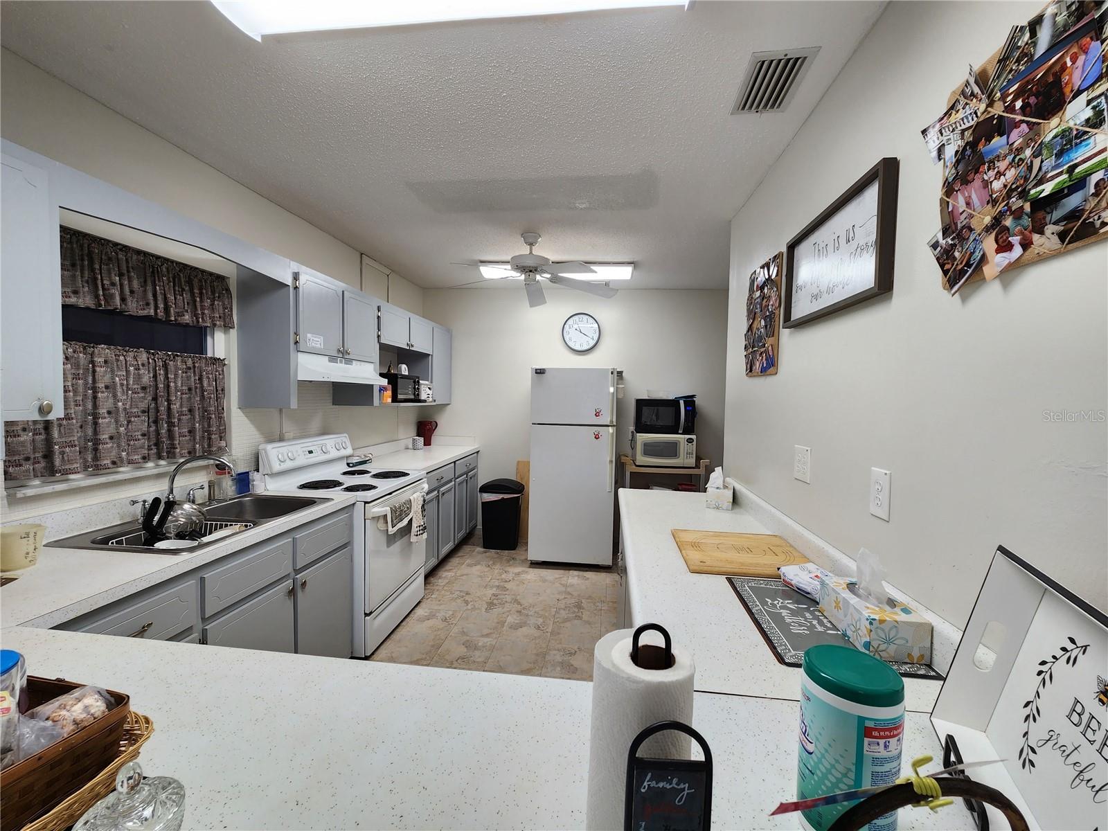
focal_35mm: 13
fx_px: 416
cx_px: 554
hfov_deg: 106.2
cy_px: 416
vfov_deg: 89.9
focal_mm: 2.2
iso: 64
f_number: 2.2
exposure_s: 1/60
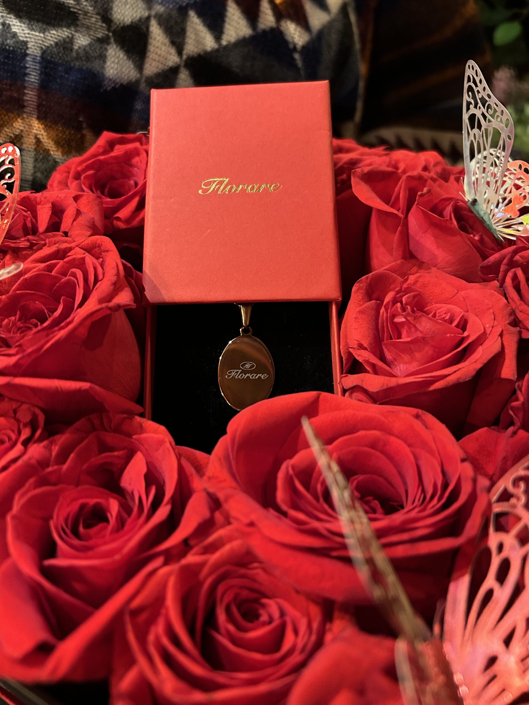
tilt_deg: -44.4
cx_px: 264
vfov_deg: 67.3
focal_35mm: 26
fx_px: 530
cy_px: 352
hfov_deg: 53.1
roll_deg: -3.5
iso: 640
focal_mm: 5.7
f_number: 1.5
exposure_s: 1/30
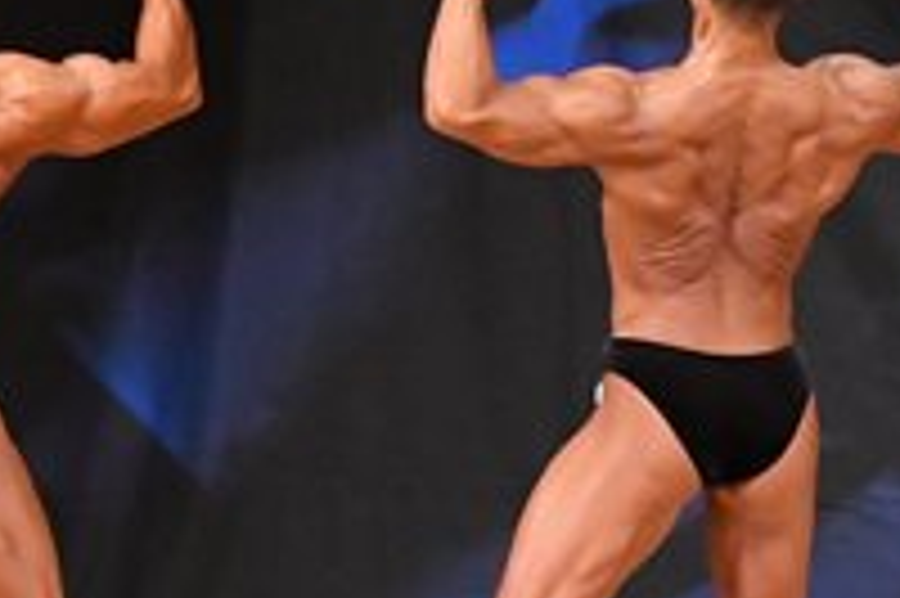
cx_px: 979
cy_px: 175
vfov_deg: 2.3
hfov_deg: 3.4
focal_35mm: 607
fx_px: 15162
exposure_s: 1/400
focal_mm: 105
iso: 6400
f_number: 5.6
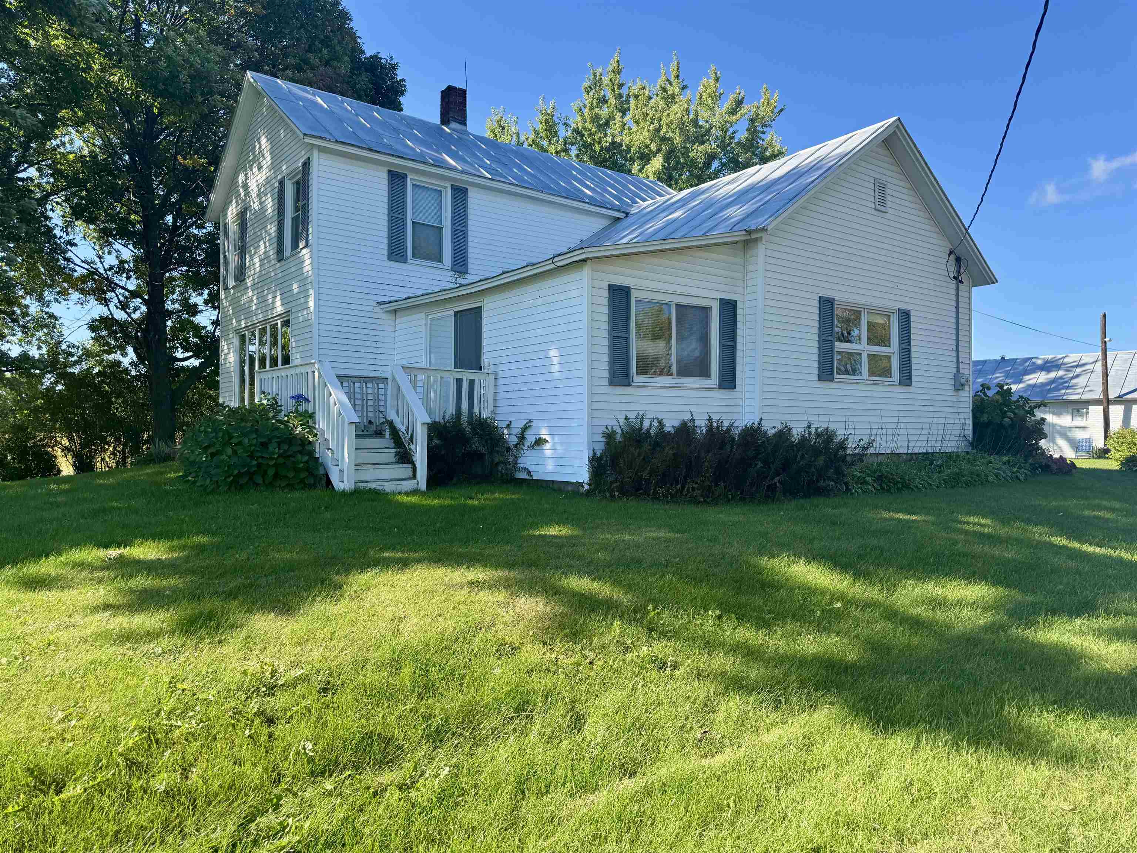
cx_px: 568
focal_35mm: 24
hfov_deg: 71.6
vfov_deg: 56.8
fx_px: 788
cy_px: 426
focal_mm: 6.76
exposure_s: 1/1456
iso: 80
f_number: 1.78
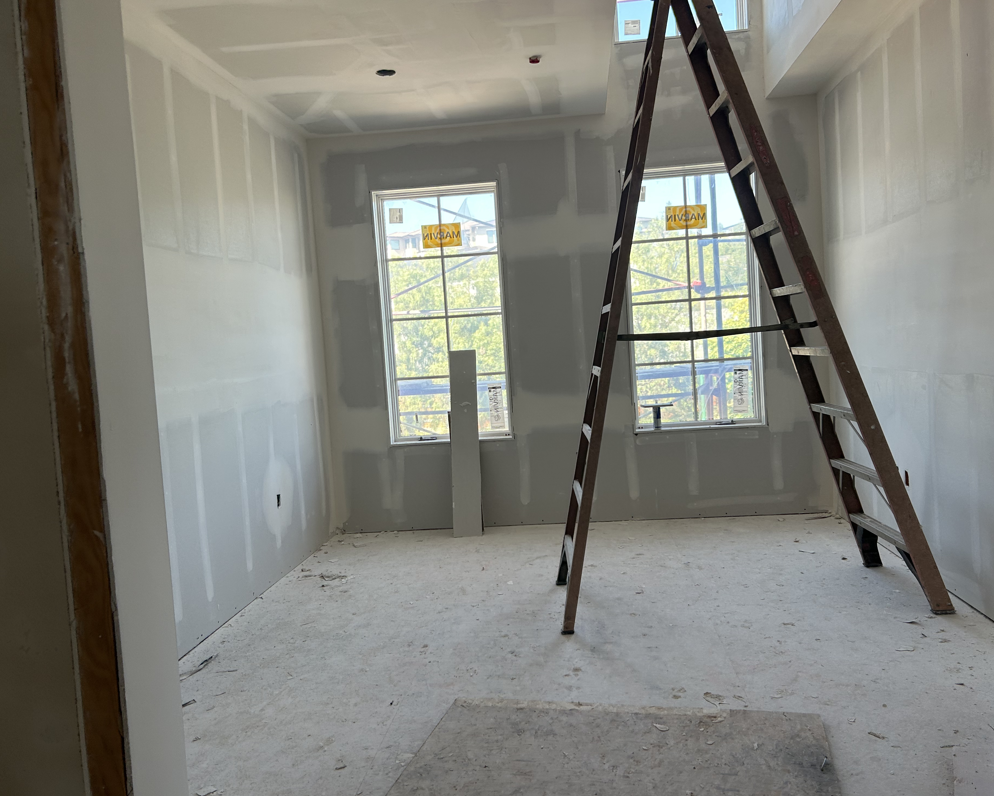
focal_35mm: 28
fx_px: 824
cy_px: 393
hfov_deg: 62.2
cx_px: 503
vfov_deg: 51.5
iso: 64
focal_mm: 5.7
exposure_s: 1/146
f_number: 1.5
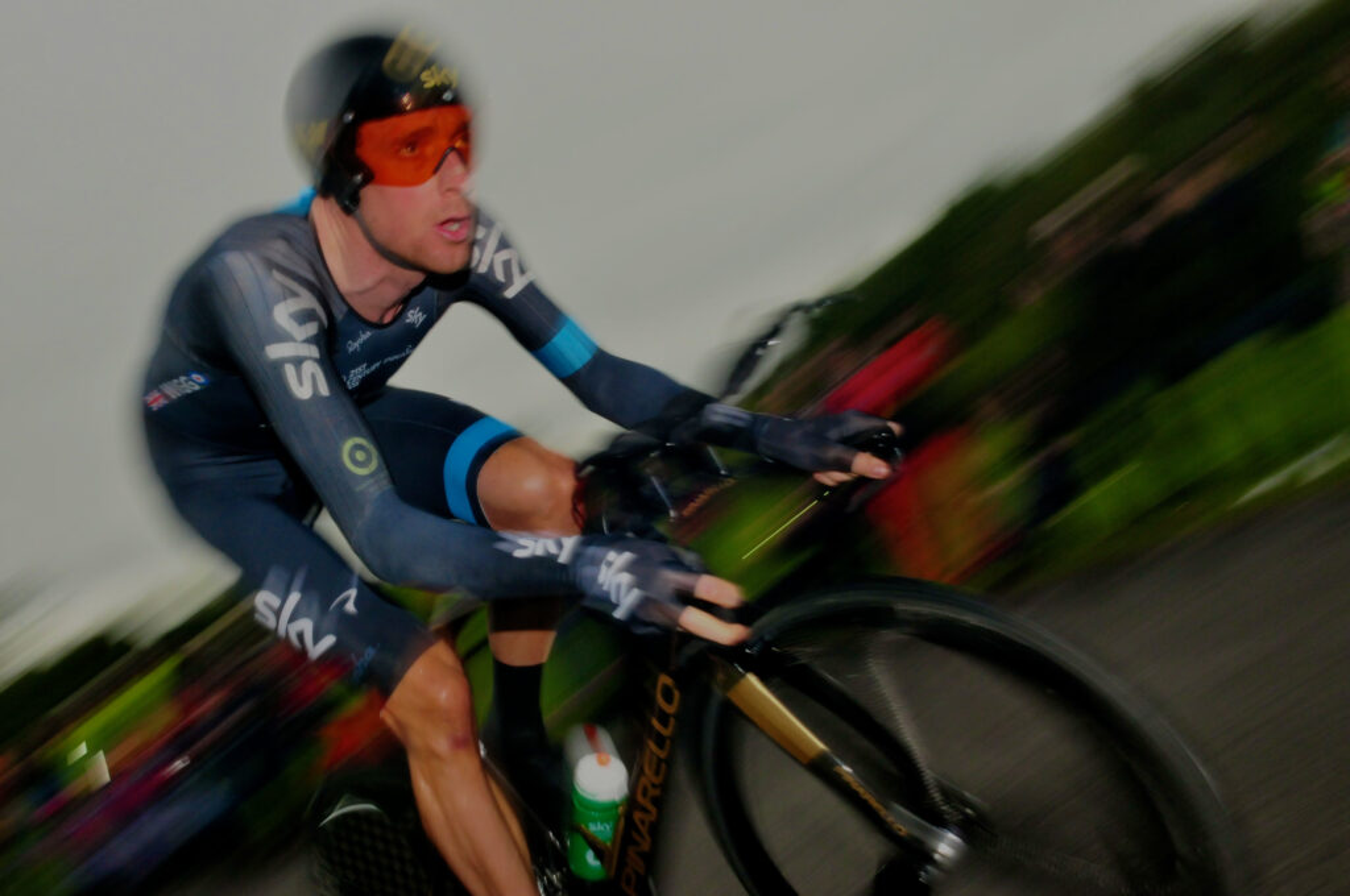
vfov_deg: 34.1
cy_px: 448
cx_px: 675
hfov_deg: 49.6
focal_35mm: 39
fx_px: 1461
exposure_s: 1/40
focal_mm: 26
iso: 1250
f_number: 20
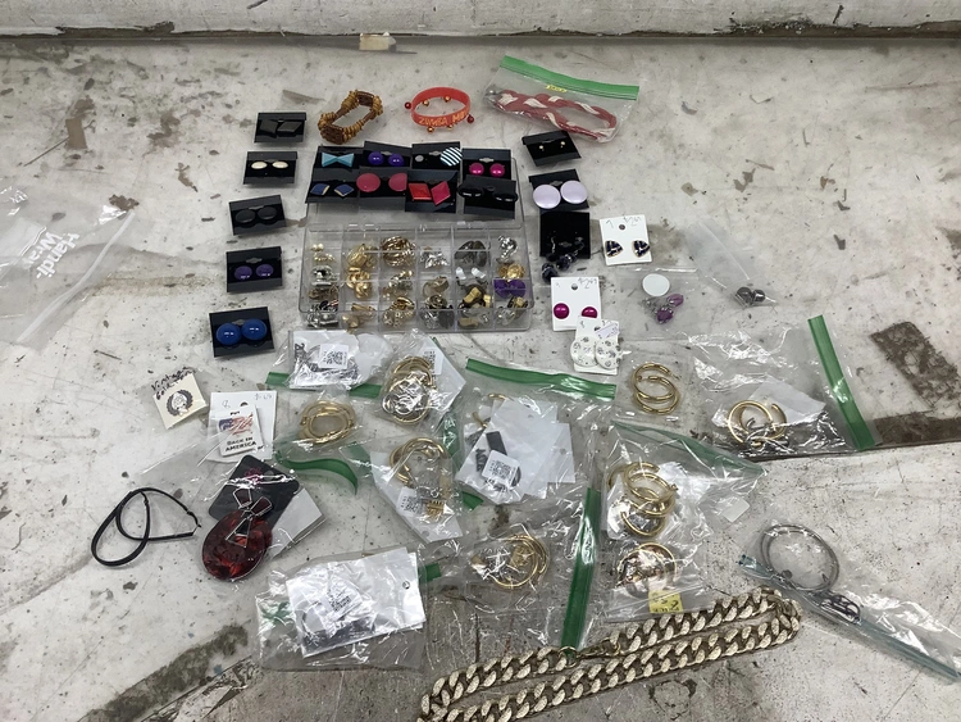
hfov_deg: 58.3
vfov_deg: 45.5
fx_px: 861
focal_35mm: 31
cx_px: 480
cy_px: 361
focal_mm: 3.3
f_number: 2.4
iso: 64
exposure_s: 1/120
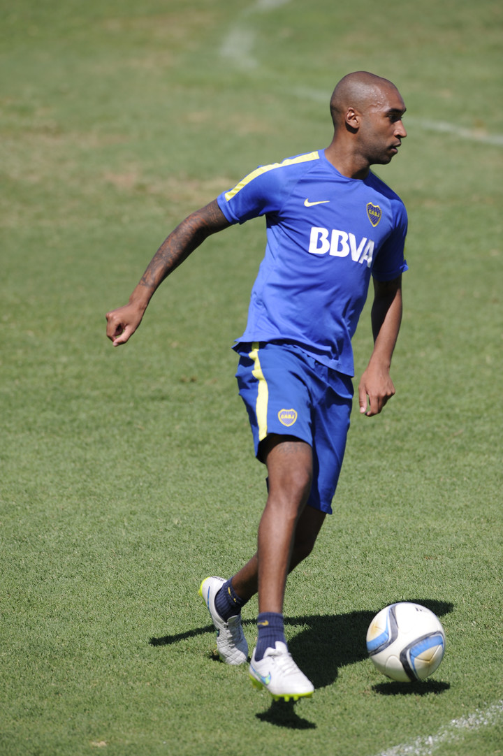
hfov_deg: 3.4
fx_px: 8393
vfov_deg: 5.2
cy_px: 378
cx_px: 252
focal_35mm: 400
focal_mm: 400
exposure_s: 1/1600
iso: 200
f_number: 5
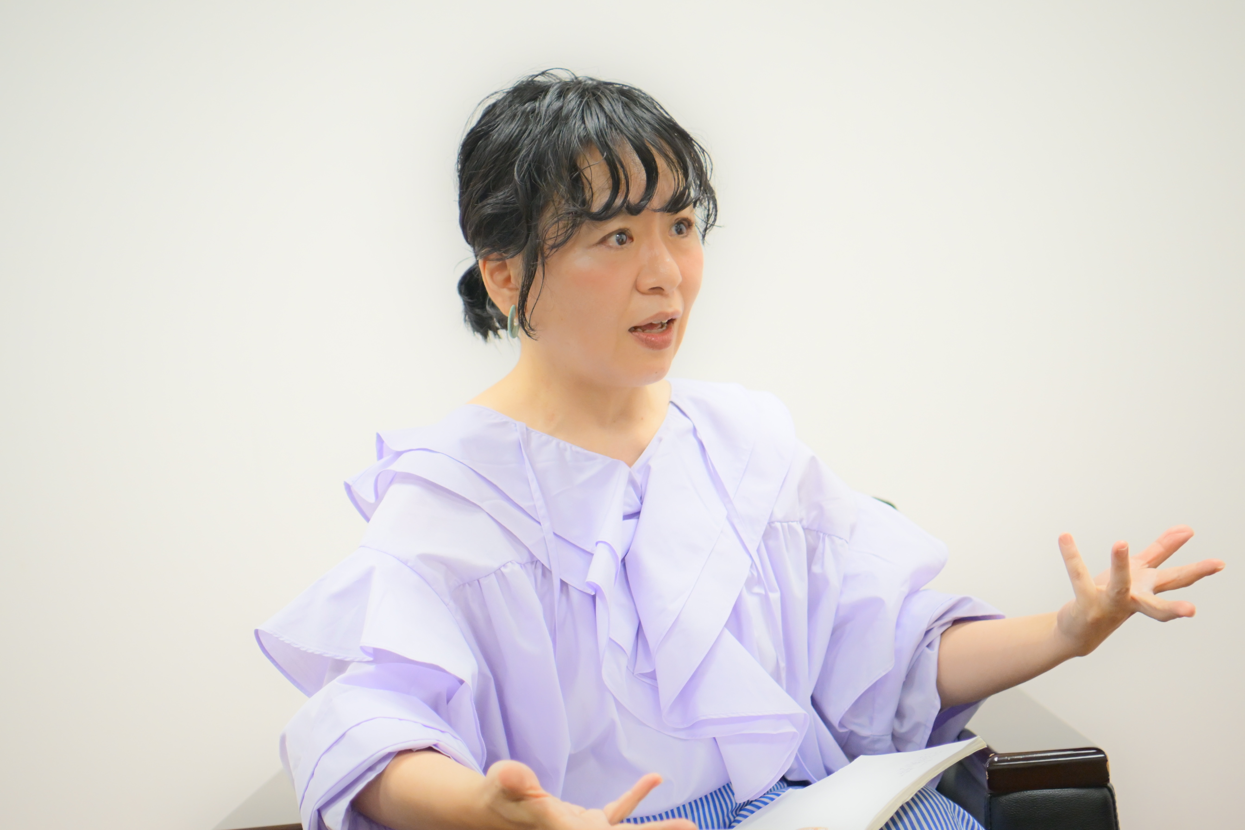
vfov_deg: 16.7
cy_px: 415
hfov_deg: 24.8
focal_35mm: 82
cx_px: 622
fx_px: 2836
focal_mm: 55
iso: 2000
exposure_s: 1/250
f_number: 3.2
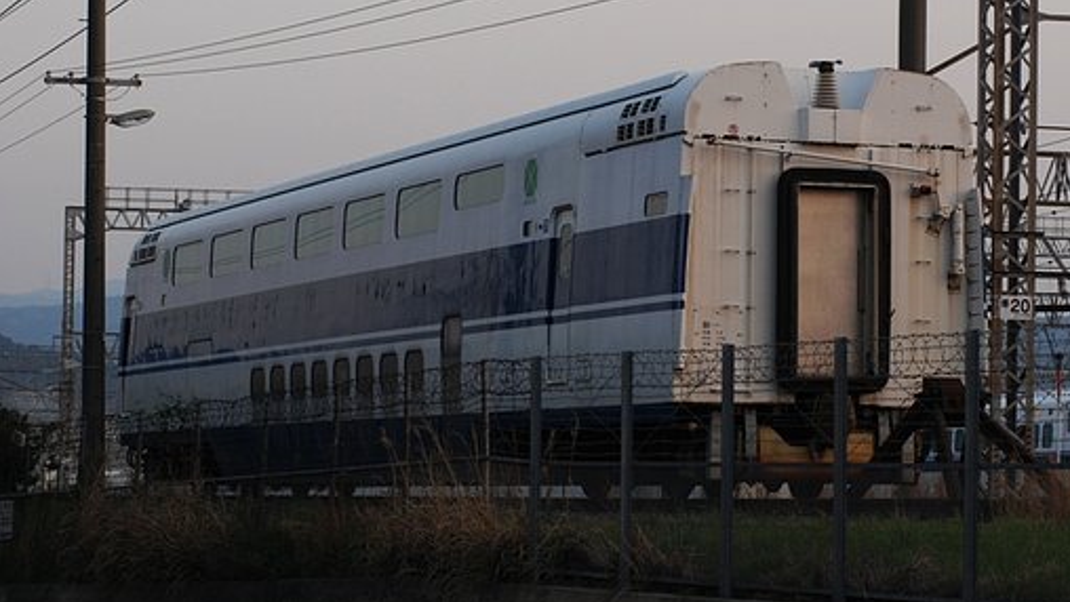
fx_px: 3604
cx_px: 537
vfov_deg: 9.6
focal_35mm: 127
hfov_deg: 16.9
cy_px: 286
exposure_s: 1/250
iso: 400
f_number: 5.6
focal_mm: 80
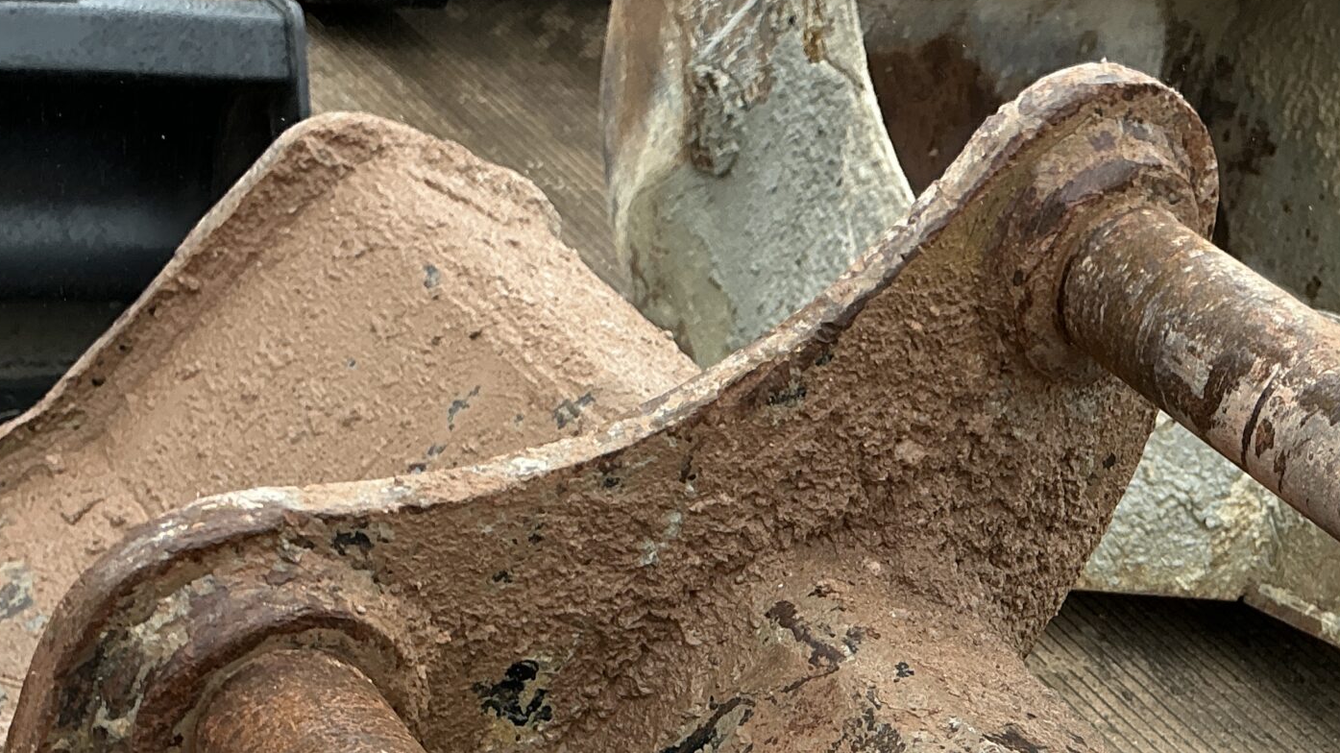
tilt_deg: -33.0
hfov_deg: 36.2
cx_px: 1031
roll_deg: -17.6
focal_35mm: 56
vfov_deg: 20.6
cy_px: 785
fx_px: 1989
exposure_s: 1/419
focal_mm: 3
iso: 25
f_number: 1.8
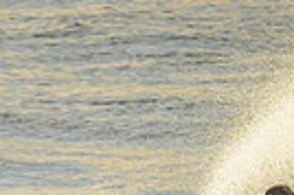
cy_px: 391
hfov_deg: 0.6
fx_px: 28263
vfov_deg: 0.4
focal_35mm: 3465
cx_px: 176
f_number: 6.3
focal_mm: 800
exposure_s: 1/2000
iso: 250
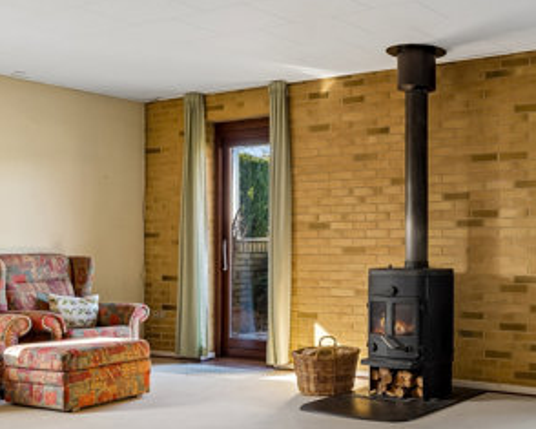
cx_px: 507
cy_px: 264
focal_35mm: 46
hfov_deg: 37.1
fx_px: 729
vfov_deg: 32.6
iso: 200
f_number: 8
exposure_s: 1/8
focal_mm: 18
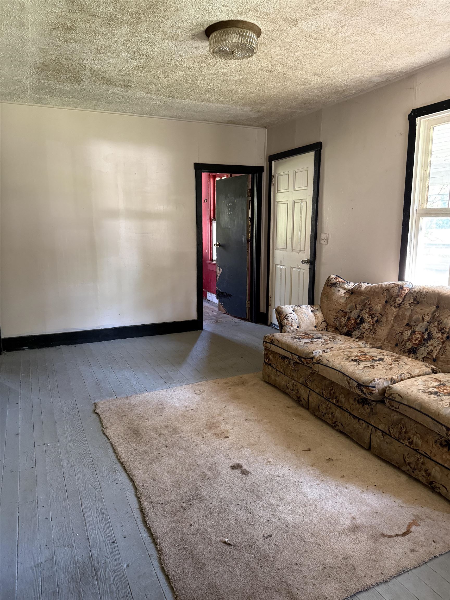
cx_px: 225
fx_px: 416
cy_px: 300
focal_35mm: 24
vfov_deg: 71.6
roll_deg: -0.9
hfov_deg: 56.8
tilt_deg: -9.3
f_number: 1.78
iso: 500
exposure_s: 1/60
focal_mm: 6.76
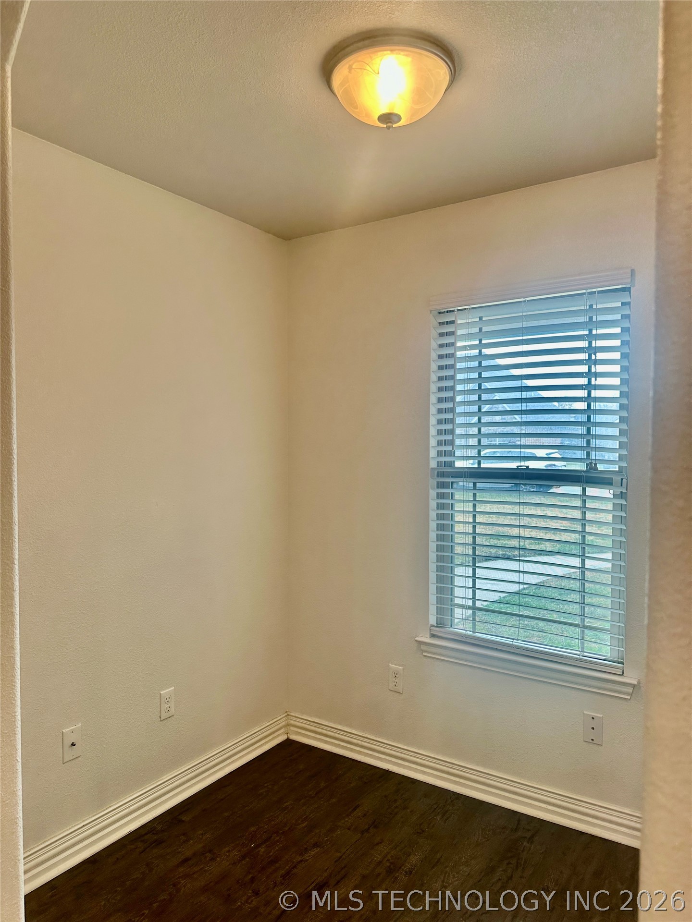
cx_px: 346
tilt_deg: -1.6
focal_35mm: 24
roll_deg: -0.9
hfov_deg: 56.8
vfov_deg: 71.6
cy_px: 461
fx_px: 640
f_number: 1.78
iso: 64
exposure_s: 1/120
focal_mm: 6.86
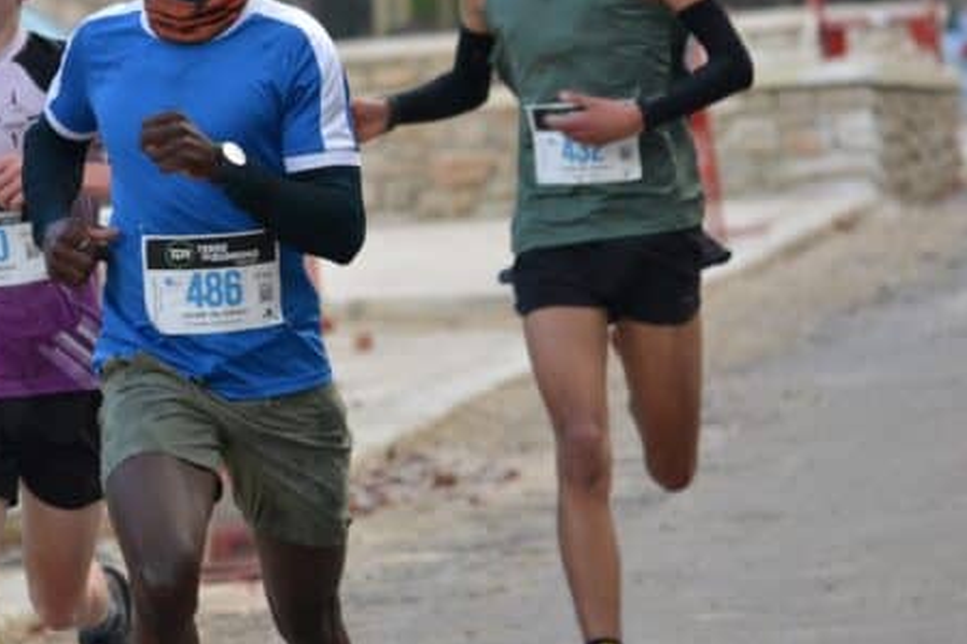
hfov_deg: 5.4
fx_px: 10337
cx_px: 246
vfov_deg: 3.6
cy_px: 200
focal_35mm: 385
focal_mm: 150
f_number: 5
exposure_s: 1/500
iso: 900
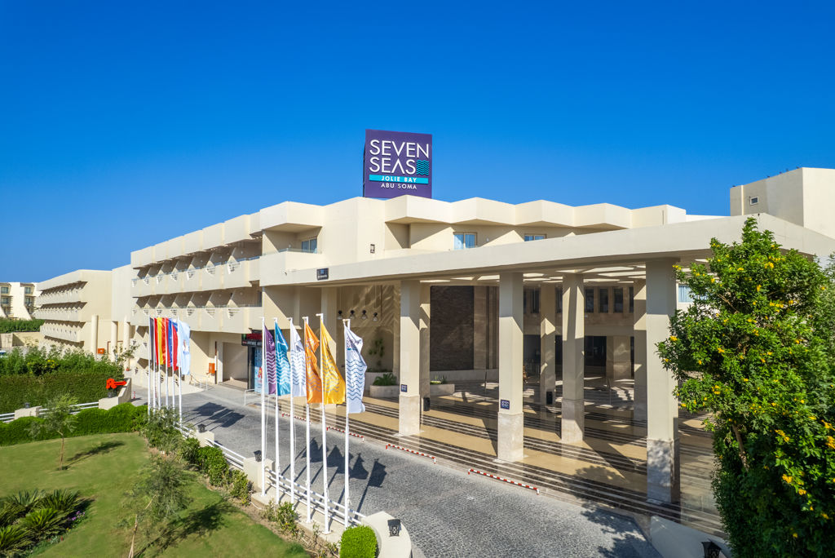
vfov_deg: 57.3
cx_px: 418
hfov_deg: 78.5
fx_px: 511
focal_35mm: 22
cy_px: 279
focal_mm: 8.38
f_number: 2.8
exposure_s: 1/3000
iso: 150
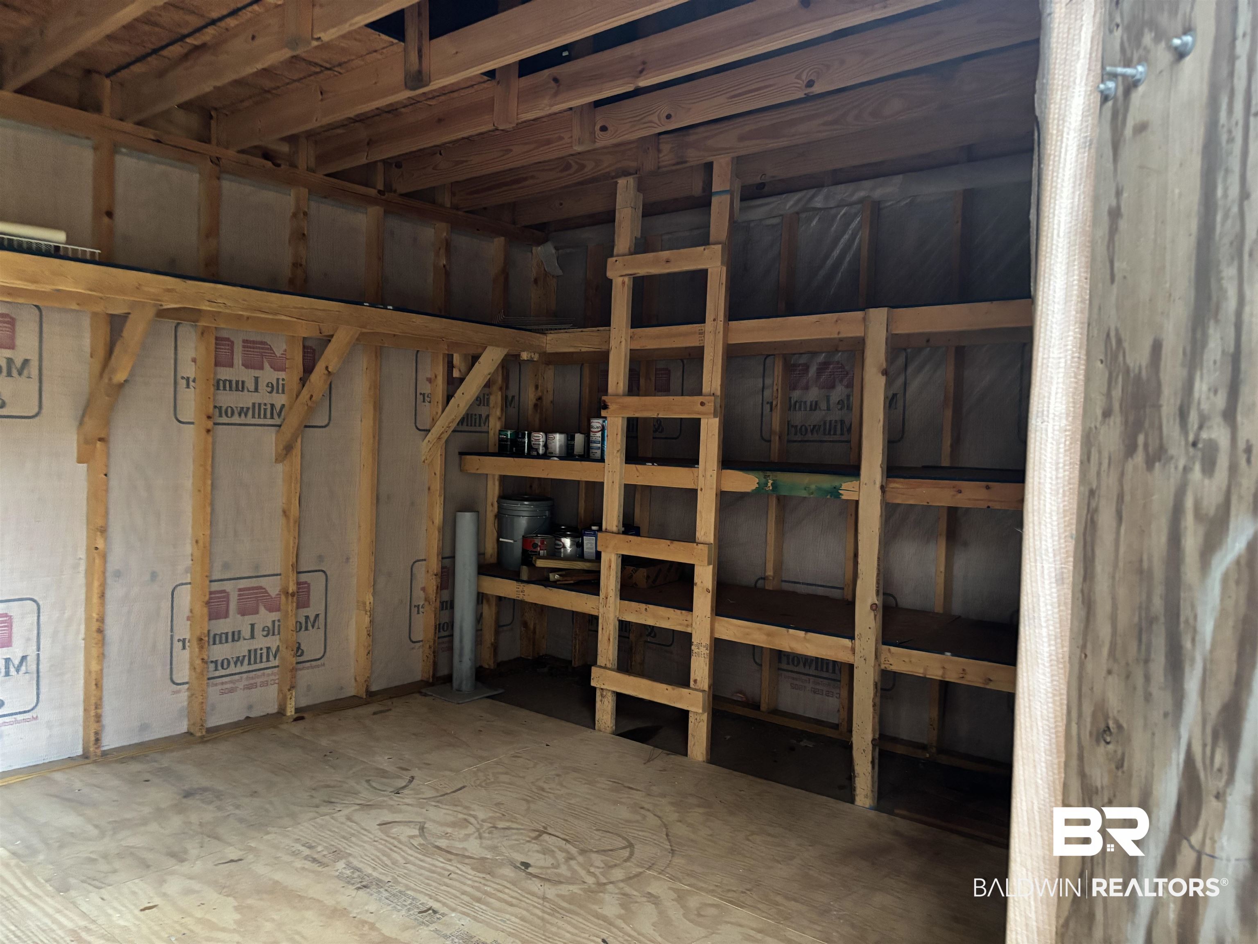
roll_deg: -1.4
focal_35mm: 26
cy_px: 472
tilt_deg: -2.6
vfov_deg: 53.1
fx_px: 945
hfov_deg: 67.3
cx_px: 629
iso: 640
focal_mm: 5.96
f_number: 1.6
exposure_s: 1/34
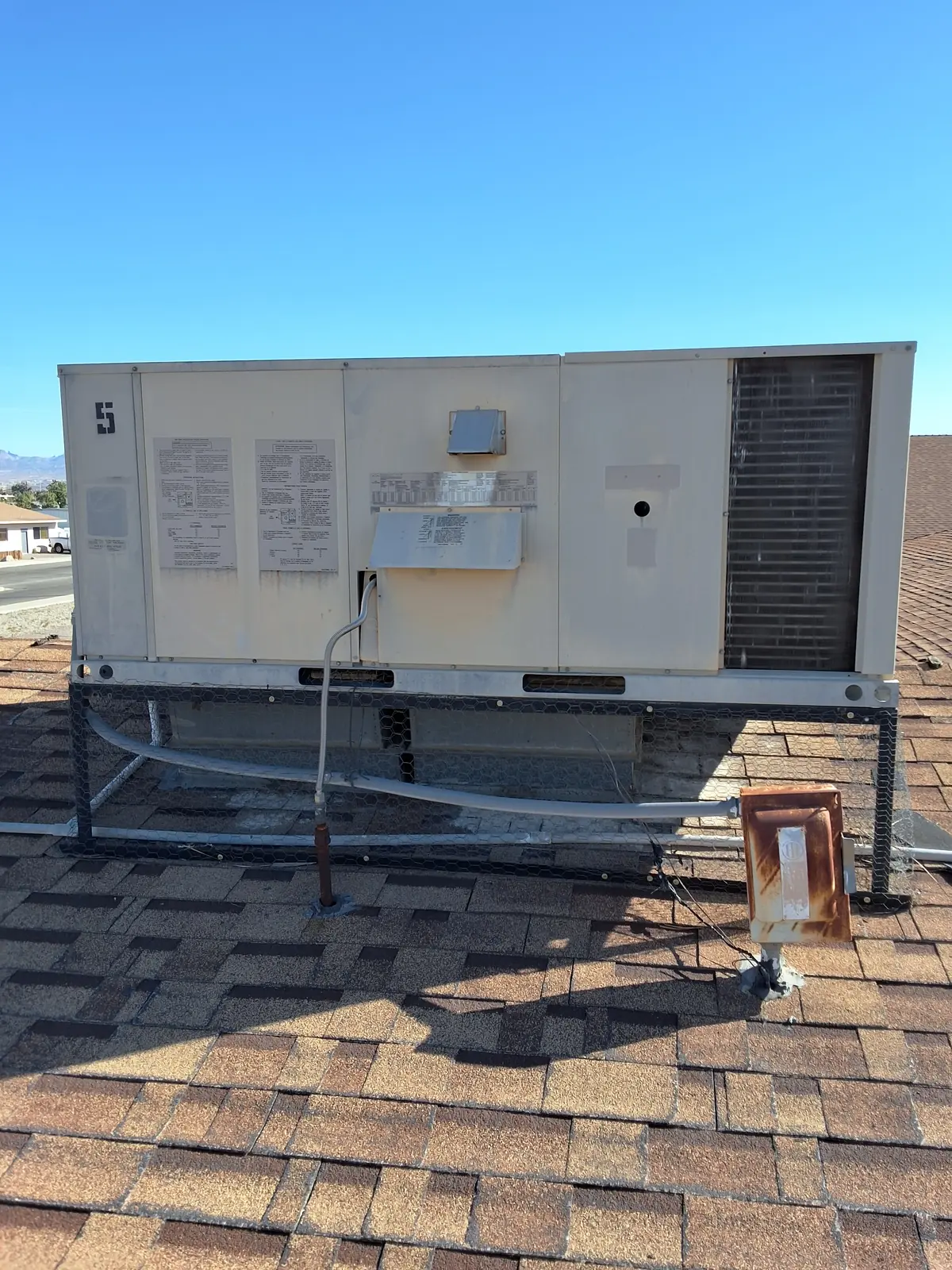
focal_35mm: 28
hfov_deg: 49.7
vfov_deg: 63.4
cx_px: 476
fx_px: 1027
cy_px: 635
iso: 32
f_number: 1.9
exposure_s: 1/1131
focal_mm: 2.91
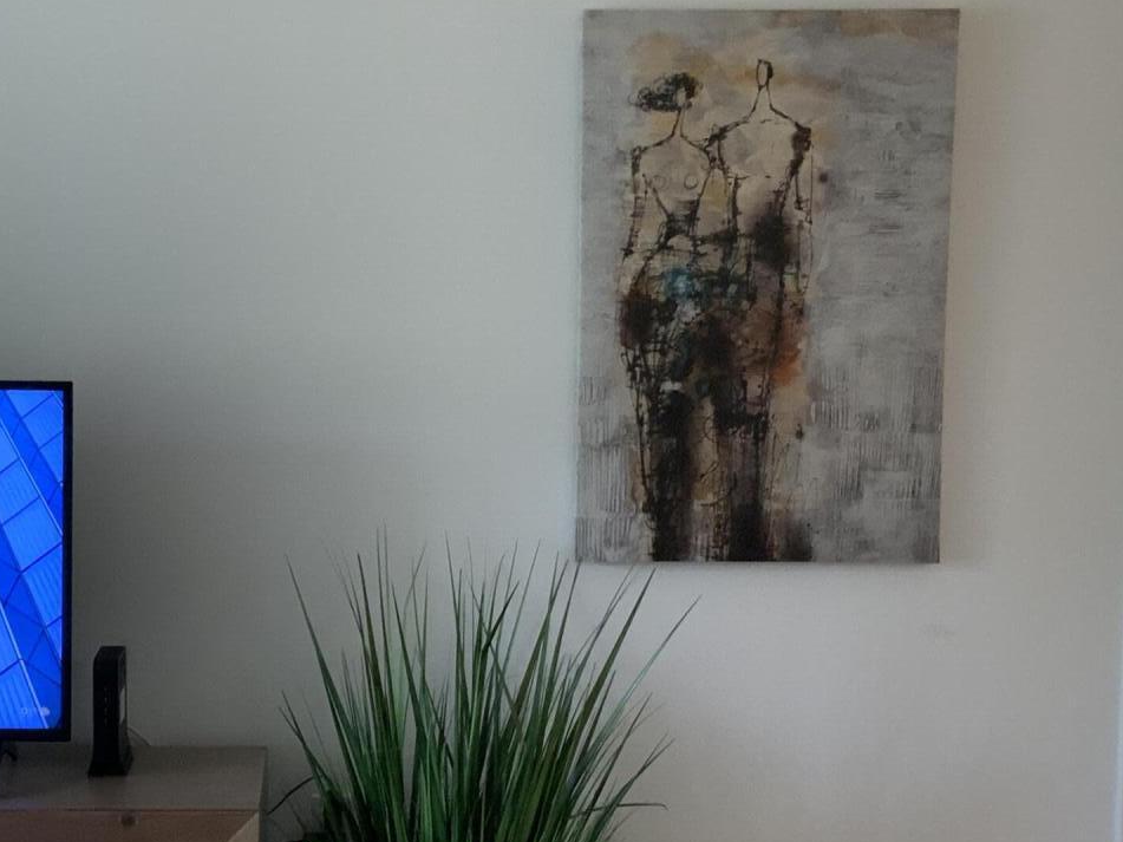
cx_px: 321
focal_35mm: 61
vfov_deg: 24.0
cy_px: 440
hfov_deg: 31.3
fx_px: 1979
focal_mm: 3
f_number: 1.8
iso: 160
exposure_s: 1/60
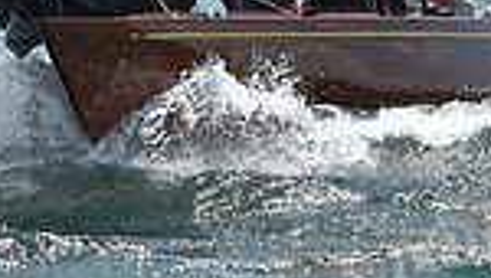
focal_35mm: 546
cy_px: -224
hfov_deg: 3.9
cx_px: 95
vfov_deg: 2.2
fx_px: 7121
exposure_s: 1/1250
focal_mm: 135
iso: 250
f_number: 6.3
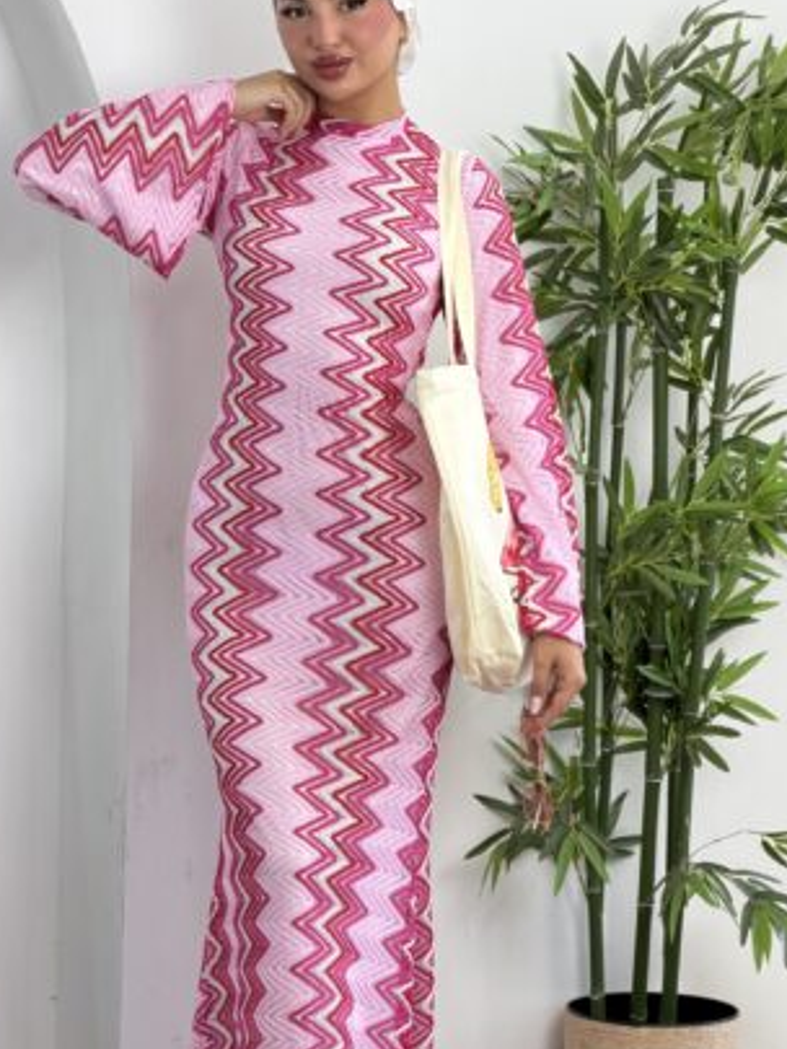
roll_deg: -1.1
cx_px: 339
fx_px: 4484
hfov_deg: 10.0
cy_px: 554
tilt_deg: -6.2
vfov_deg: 13.3
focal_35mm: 148
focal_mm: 16.89
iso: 100
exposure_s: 1/100
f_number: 2.8
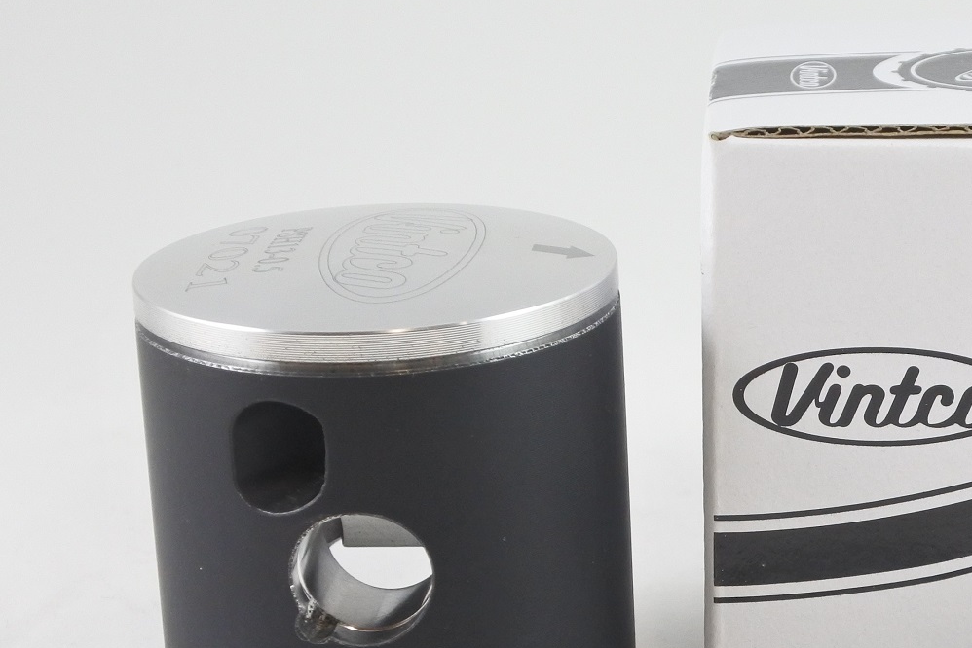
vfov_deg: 18.0
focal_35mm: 75
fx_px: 2025
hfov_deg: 26.5
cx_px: 785
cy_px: 531
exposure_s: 1/125
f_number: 4.5
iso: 560
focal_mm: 16.1
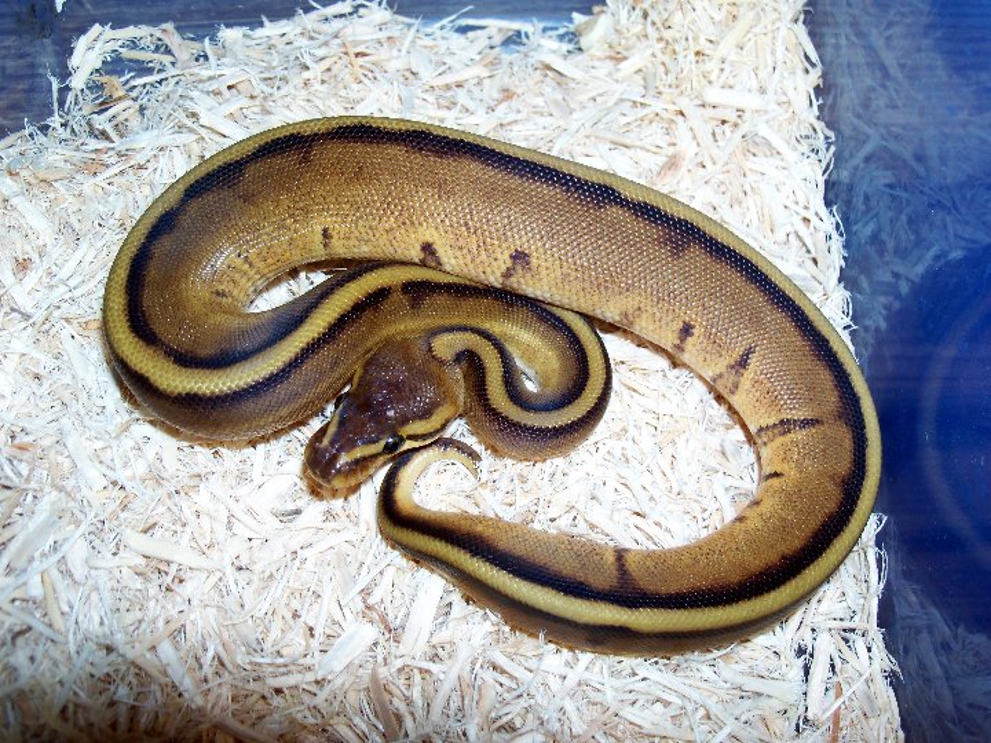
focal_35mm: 35
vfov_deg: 40.7
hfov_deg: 52.6
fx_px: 1002
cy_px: 372
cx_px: 496
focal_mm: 6.3
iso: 64
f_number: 3
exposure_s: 1/30
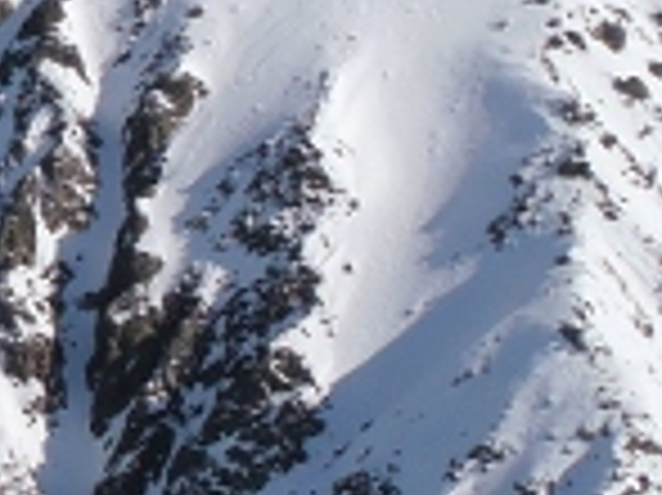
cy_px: -14
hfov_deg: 10.2
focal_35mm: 180
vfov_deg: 8.2
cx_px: -667
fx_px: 3440
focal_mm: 5.93
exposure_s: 1/320
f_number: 9.3
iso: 80
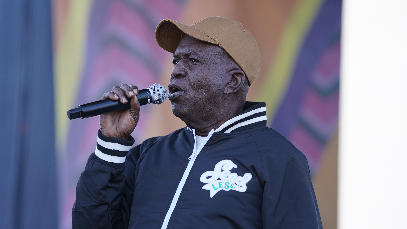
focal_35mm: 210
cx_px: 204
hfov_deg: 10.3
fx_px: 2266
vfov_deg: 5.8
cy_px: 110
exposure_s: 1/250
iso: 200
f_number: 4
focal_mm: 200
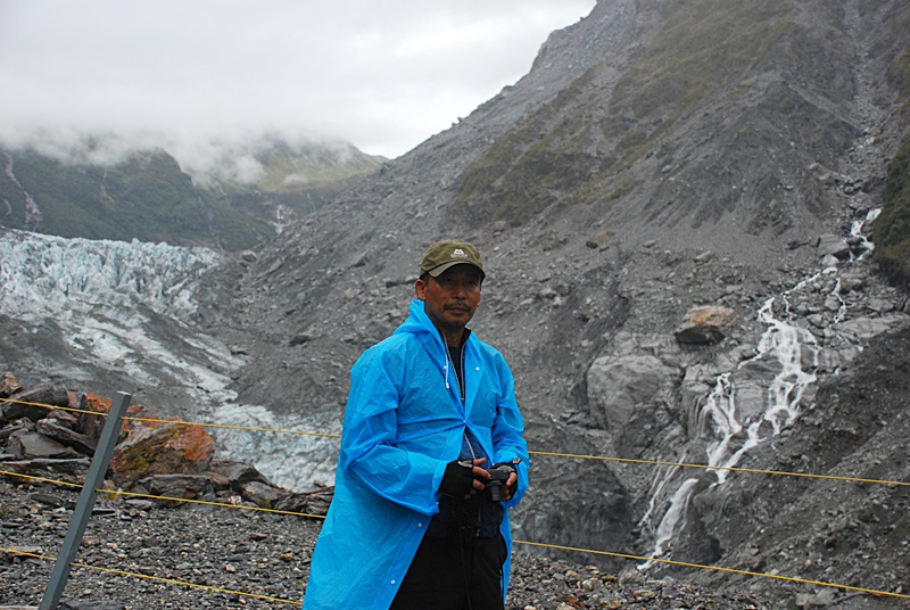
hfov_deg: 41.1
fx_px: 1215
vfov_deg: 28.2
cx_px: 455
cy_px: 305
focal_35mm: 48
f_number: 5.6
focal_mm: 32
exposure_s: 1/1600
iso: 400
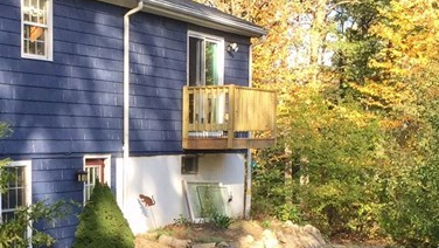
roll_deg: +0.3
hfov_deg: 24.3
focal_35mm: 86
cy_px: 222
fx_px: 1002
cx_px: 75
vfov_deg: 14.0
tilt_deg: -4.3
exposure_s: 1/280
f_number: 2.2
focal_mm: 4.15
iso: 32
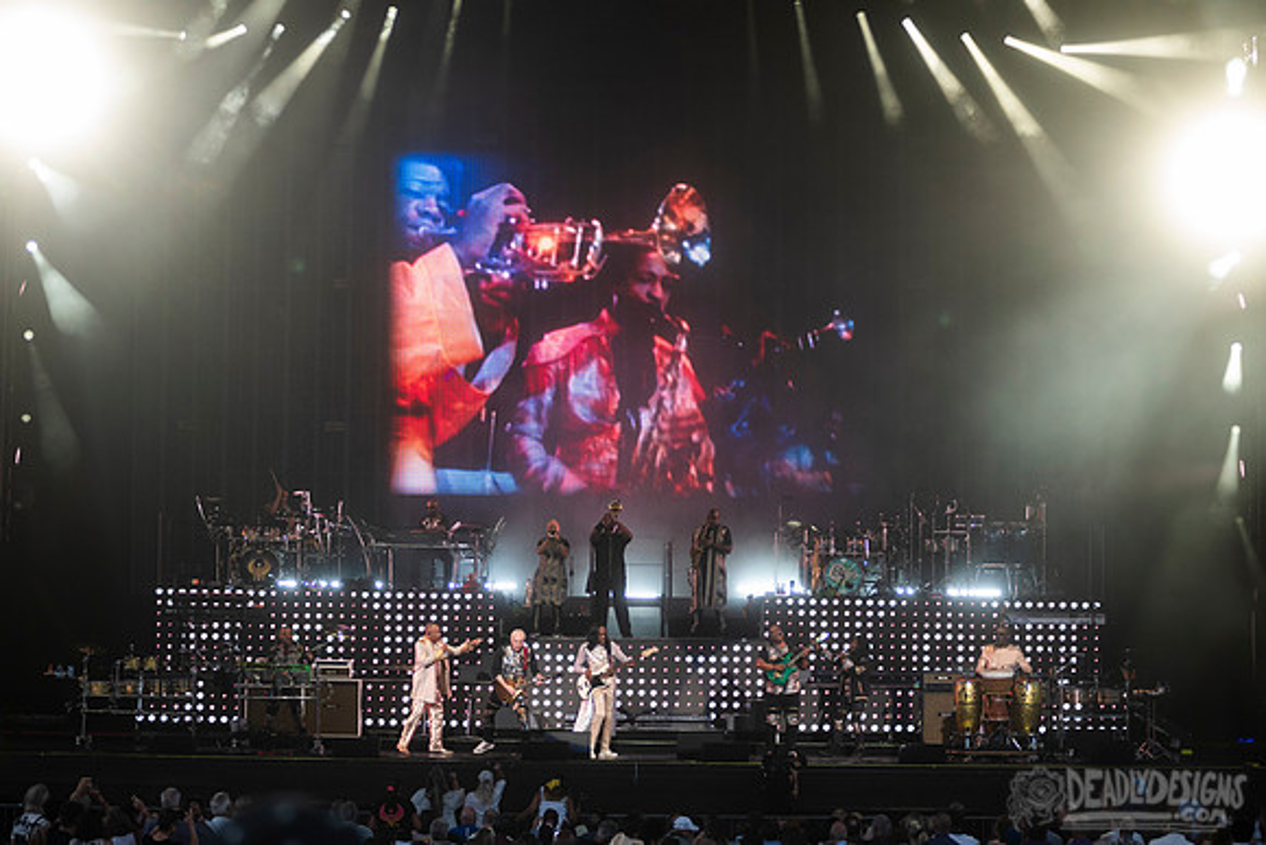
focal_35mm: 91
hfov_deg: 22.3
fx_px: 3204
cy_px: 468
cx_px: 599
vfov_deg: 15.0
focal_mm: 80
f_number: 3.2
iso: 1000
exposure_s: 1/640
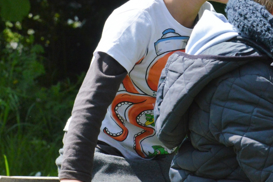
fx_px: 2639
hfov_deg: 5.9
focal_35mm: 348
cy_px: 17
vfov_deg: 3.9
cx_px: 213
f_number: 9
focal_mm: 105
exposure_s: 1/1600
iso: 800
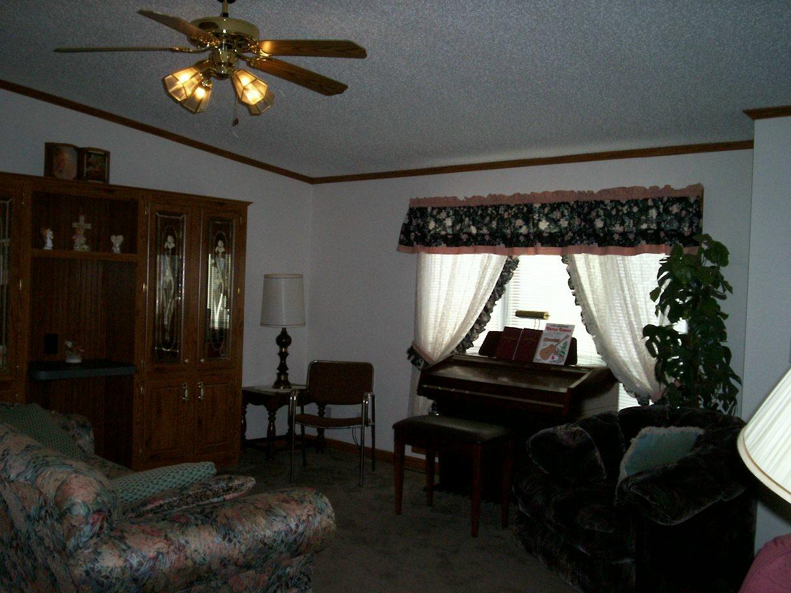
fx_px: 823
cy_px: 296
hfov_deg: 51.4
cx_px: 396
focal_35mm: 36
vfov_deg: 39.7
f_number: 4.5
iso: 140
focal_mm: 5.9
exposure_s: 1/64
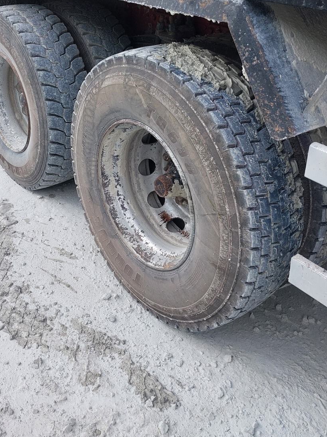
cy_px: 152
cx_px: 121
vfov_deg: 42.5
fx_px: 554
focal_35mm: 44
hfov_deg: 32.7
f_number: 1.8
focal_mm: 4.6
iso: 20
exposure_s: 1/126
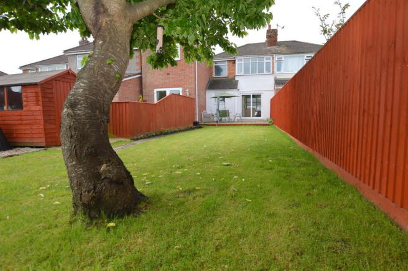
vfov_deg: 63.1
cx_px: 204
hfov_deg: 85.5
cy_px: 136
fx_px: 221
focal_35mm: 20
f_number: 6.3
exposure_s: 1/160
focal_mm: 13
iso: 100
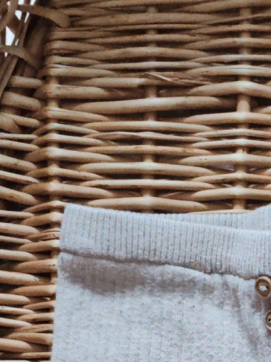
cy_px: 516
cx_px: 293
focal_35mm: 157
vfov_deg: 12.1
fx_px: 1641
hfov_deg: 9.4
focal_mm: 6.12
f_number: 1.9
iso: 2000
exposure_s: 1/50
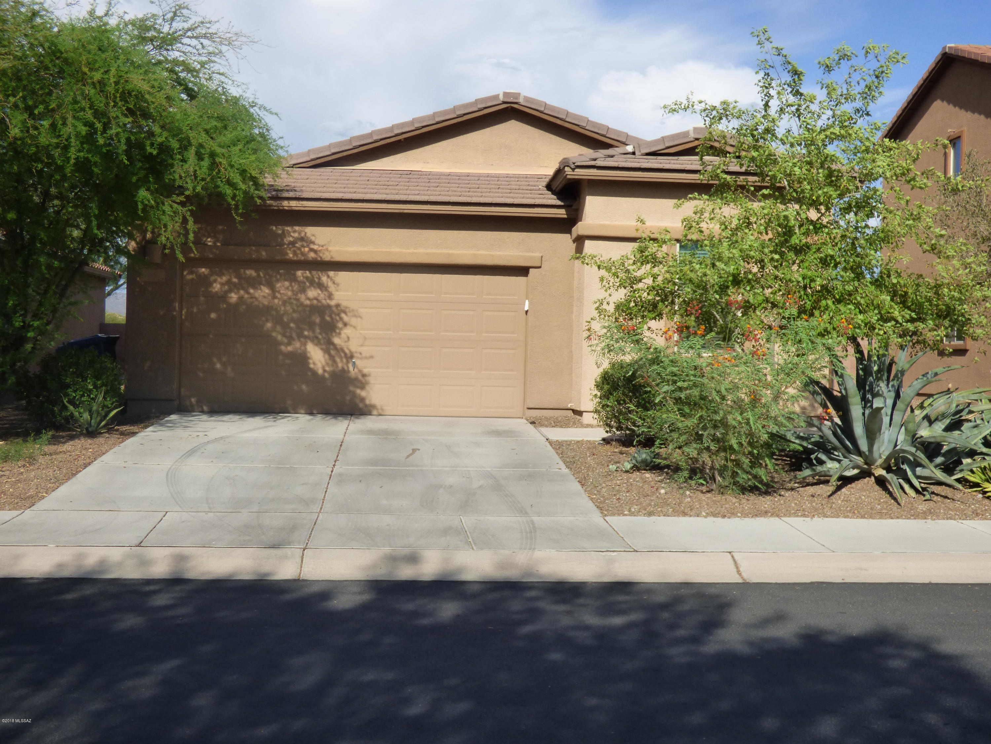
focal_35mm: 45
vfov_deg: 32.2
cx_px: 496
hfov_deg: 42.1
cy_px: 372
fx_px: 1288
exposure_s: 1/800
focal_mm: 7.79
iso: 200
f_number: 6.3
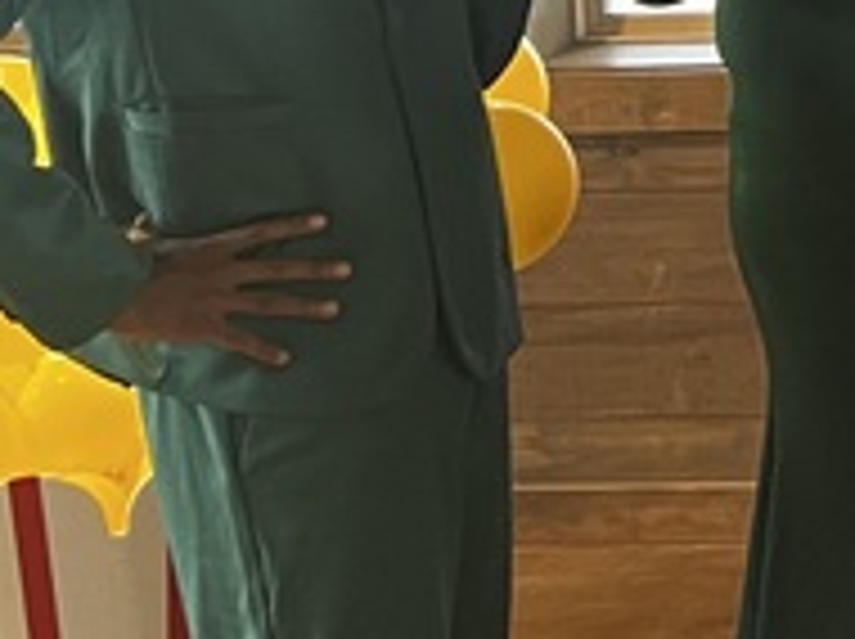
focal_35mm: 137
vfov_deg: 10.5
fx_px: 3380
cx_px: 1665
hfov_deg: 12.7
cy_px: -266
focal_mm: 5.7
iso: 250
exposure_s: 1/60
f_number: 1.5
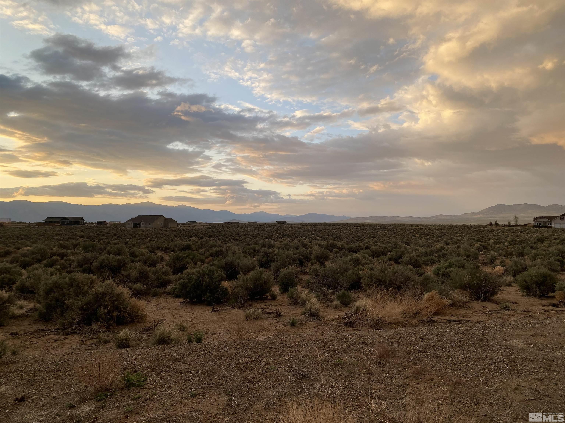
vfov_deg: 53.1
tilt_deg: +1.1
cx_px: 282
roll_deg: -0.4
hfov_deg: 67.3
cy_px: 212
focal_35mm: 26
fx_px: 424
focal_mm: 4.25
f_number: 1.8
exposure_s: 1/458
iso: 32
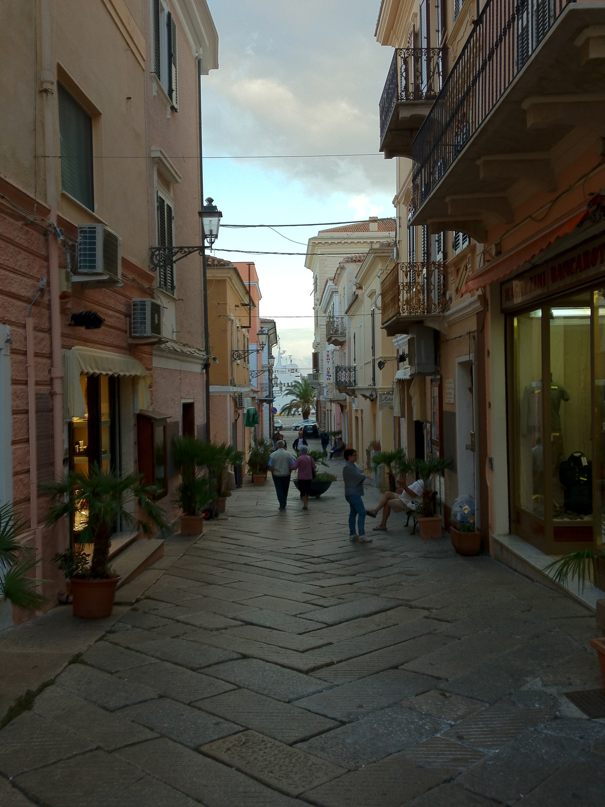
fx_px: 816
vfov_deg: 52.6
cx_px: 302
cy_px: 404
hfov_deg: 40.7
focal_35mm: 35
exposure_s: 1/60
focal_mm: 4.28
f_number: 2.4
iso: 80
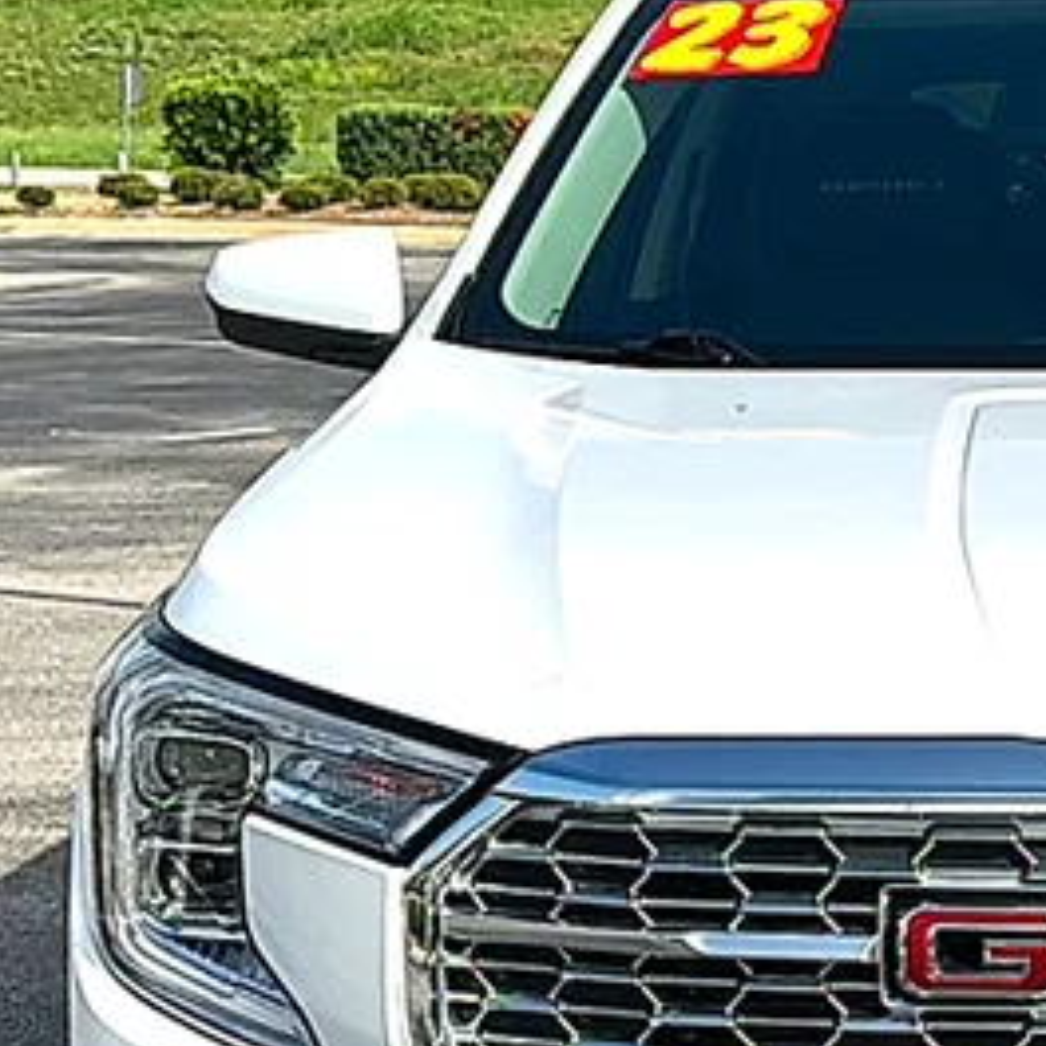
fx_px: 3043
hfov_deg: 18.5
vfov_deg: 19.3
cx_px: 1252
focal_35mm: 89
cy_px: 878
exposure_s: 1/9091
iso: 80
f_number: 1.78
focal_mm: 6.86
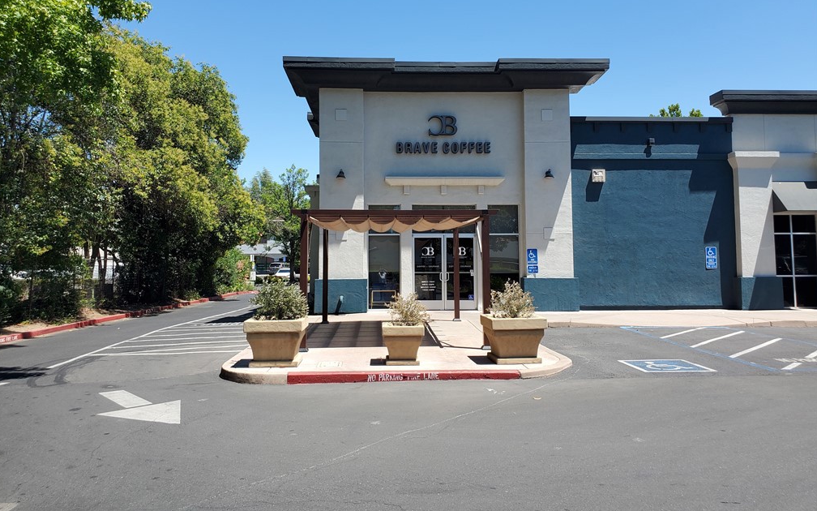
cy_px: 243
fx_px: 623
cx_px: 405
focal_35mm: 28
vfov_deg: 44.5
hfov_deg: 66.5
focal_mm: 4.3
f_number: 2.4
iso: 50
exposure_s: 1/878
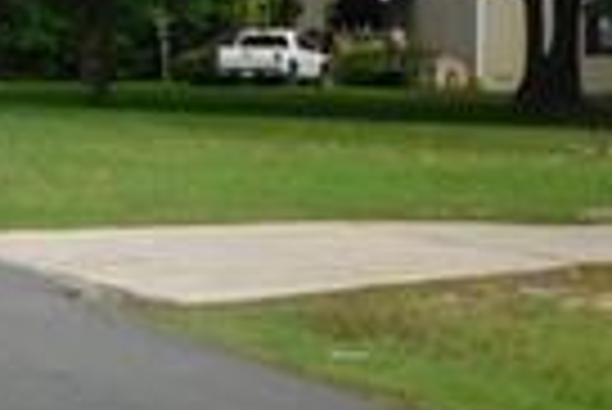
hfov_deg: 10.5
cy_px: 77
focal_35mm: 180
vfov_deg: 7.6
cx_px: -603
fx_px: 3063
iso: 125
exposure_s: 1/500
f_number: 3
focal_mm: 4
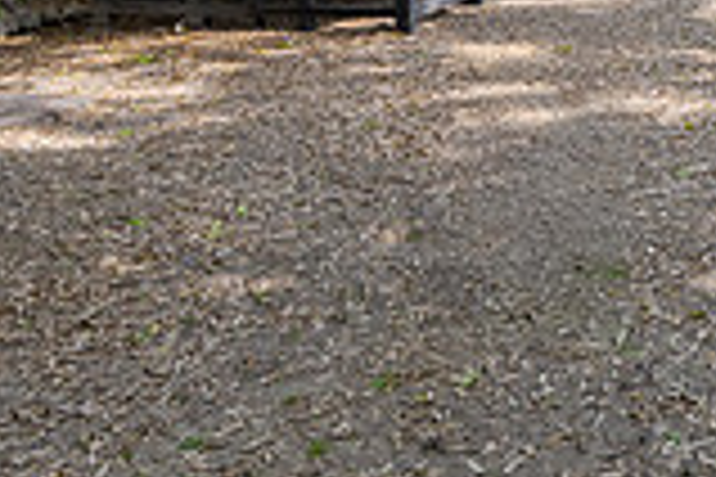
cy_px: -110
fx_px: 1014
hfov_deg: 32.0
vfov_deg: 23.9
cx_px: 869
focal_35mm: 51
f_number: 7.1
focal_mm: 14
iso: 720
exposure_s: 1/250
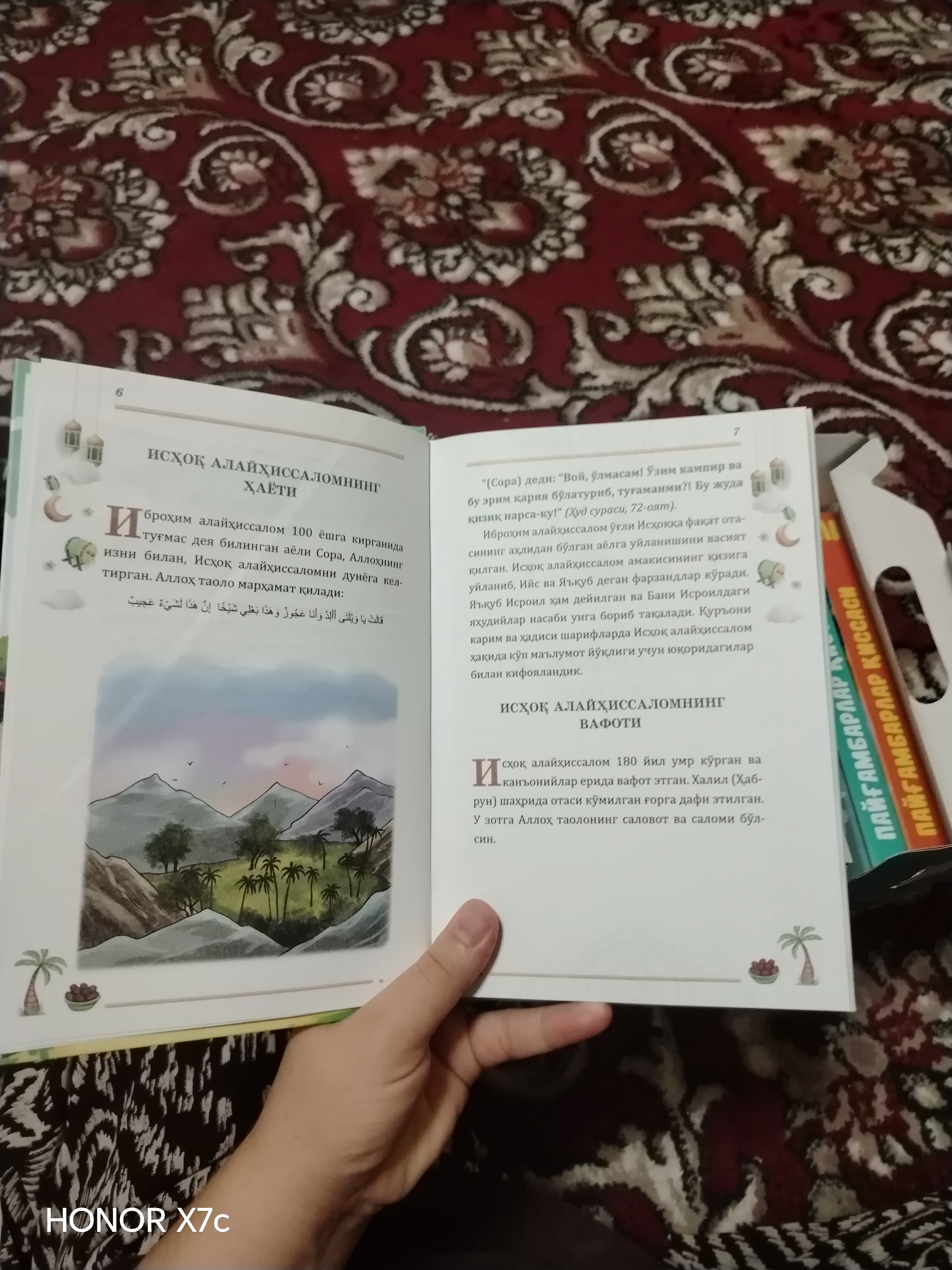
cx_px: 476
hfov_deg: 56.8
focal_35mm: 24
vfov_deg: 71.6
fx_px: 880
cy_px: 635
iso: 2231
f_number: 16
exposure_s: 1/33.3
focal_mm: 5.25
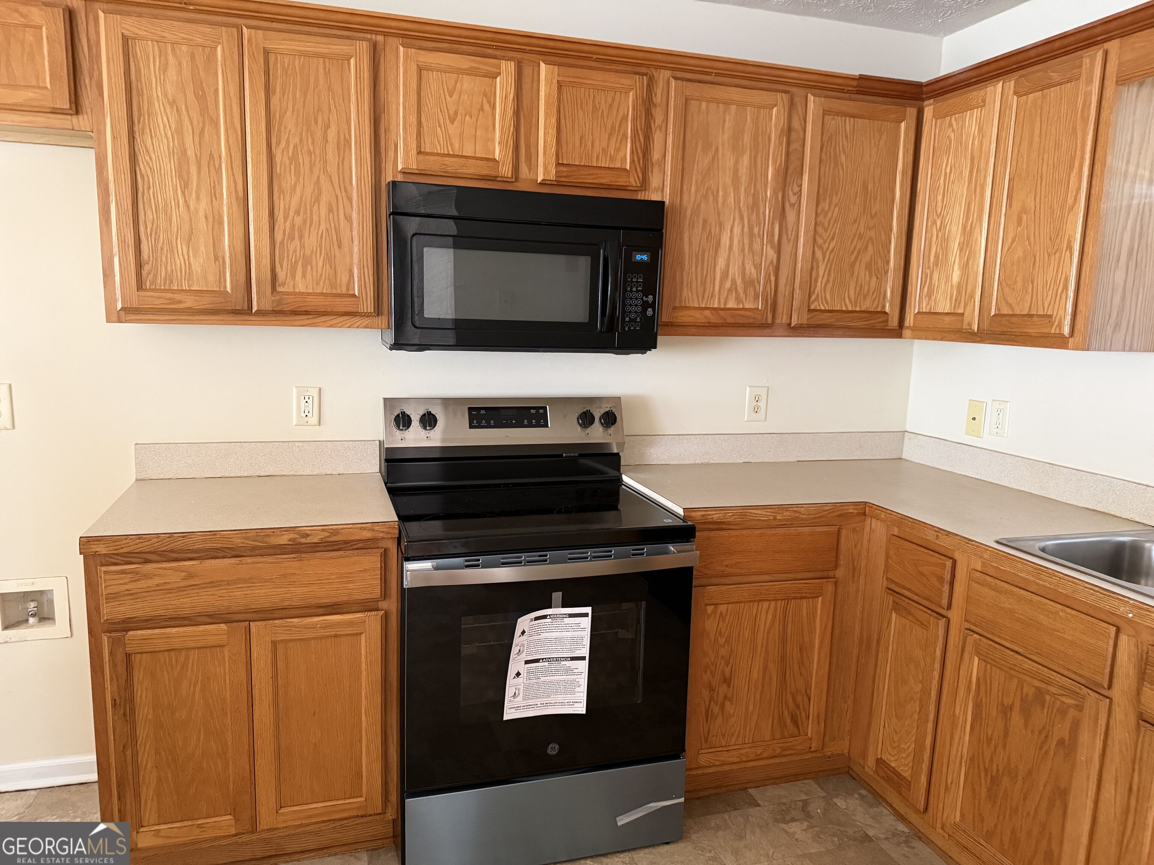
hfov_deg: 71.6
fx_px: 800
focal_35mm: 24
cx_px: 577
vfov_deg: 56.8
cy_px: 432
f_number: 1.78
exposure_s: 1/60
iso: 500
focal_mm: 6.76
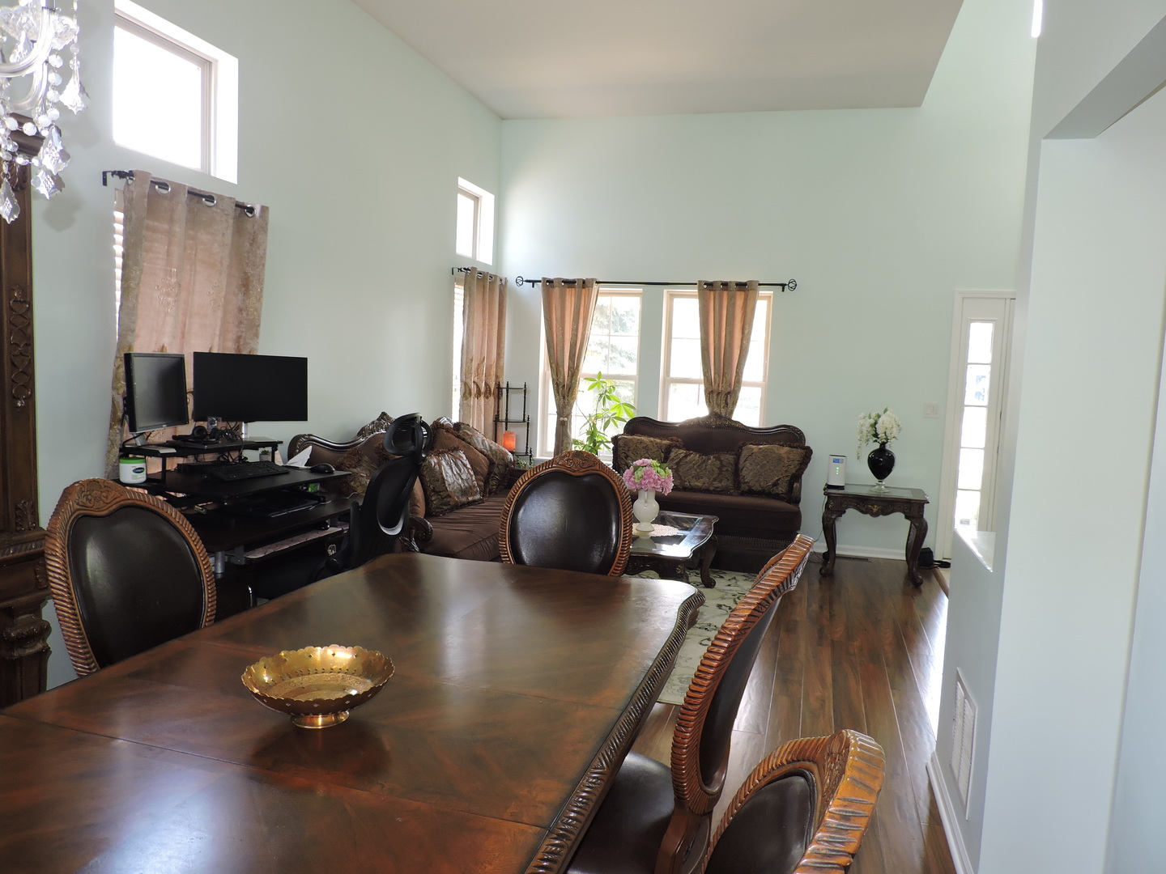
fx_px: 808
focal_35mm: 24
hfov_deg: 71.6
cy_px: 437
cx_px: 583
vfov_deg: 56.8
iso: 160
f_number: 3
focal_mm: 4.3
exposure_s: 1/40
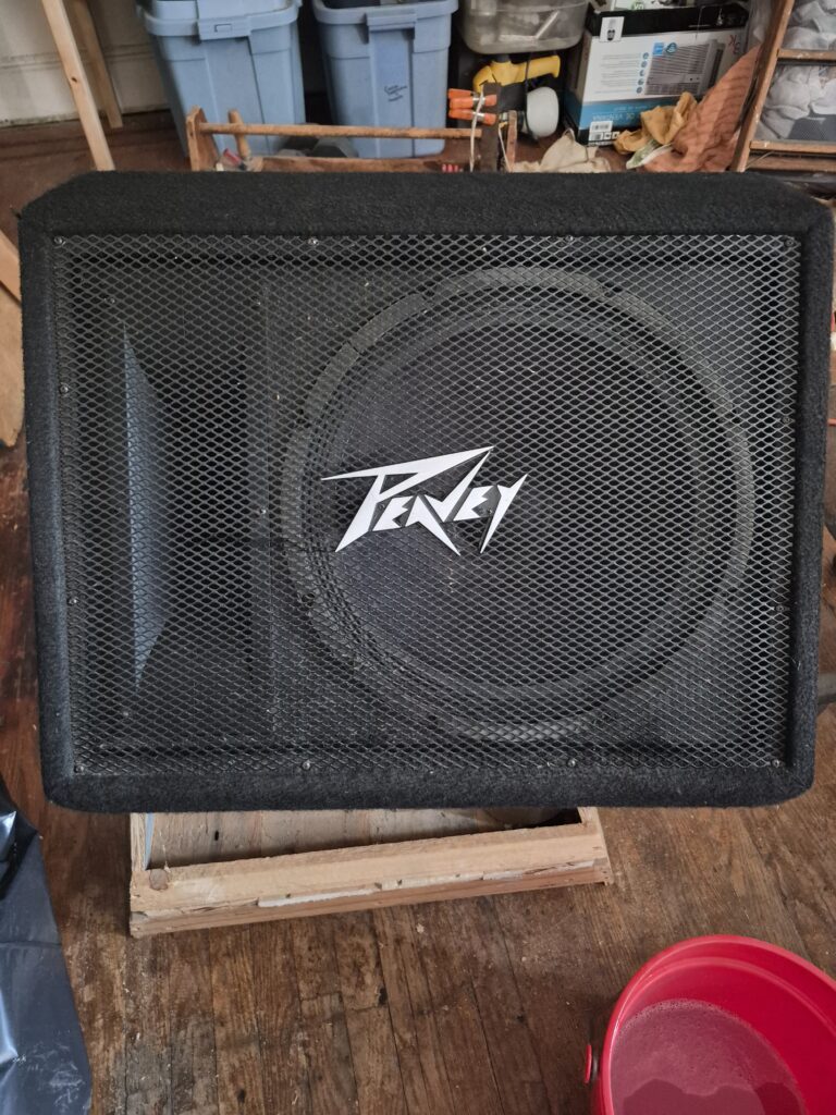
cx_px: 418
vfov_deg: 73.9
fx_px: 741
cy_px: 558
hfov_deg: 58.9
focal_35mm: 23
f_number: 1.8
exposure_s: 1/40
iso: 1600
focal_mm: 5.4
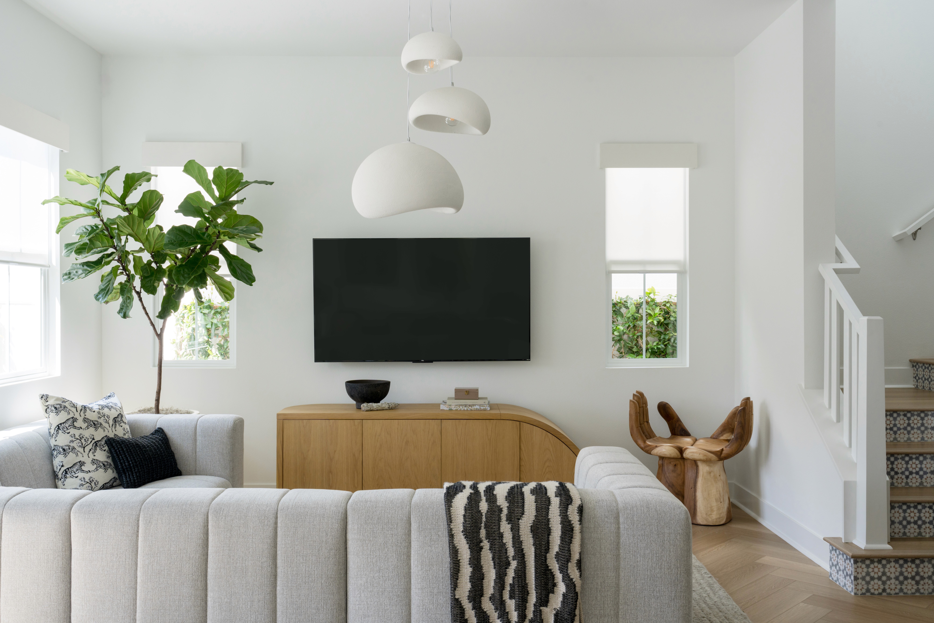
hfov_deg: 57.2
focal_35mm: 33
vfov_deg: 40.0
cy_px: 312
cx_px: 467
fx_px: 856
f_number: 11
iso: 320
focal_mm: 33
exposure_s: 1/15
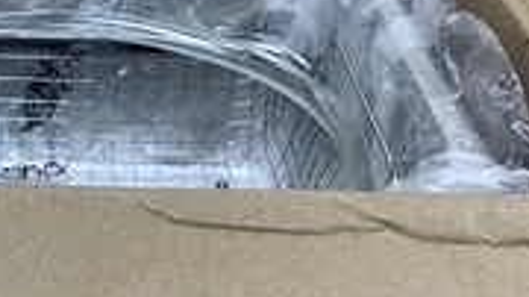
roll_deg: +0.0
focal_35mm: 75
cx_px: 9
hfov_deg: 26.8
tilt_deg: -30.8
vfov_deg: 16.0
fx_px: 1051
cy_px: 65
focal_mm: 3.3
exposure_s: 1/120
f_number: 2.4
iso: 80
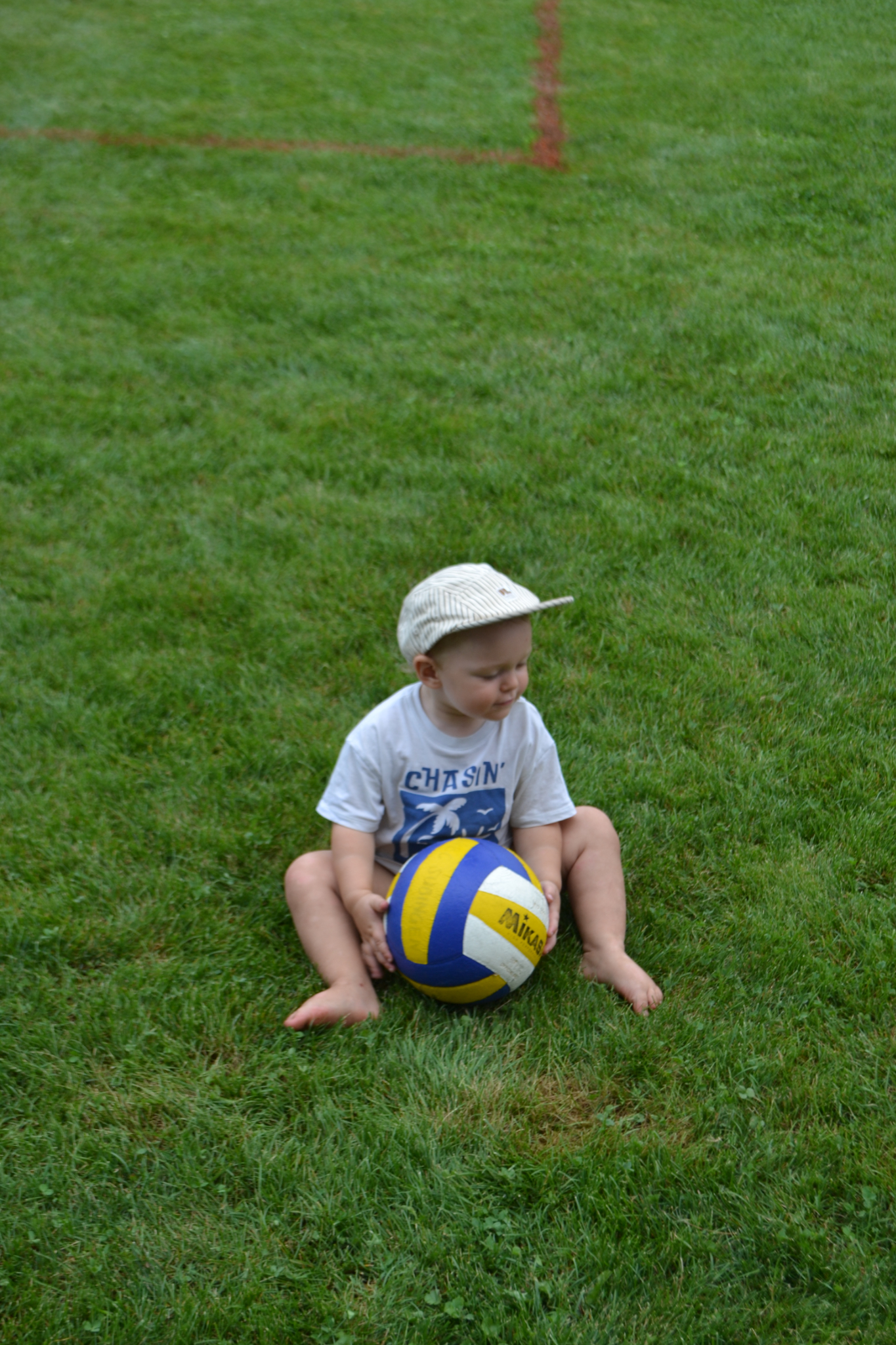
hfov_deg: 25.7
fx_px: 1960
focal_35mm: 52
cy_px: 672
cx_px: 448
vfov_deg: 37.9
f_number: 5.6
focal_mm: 35
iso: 125
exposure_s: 1/125
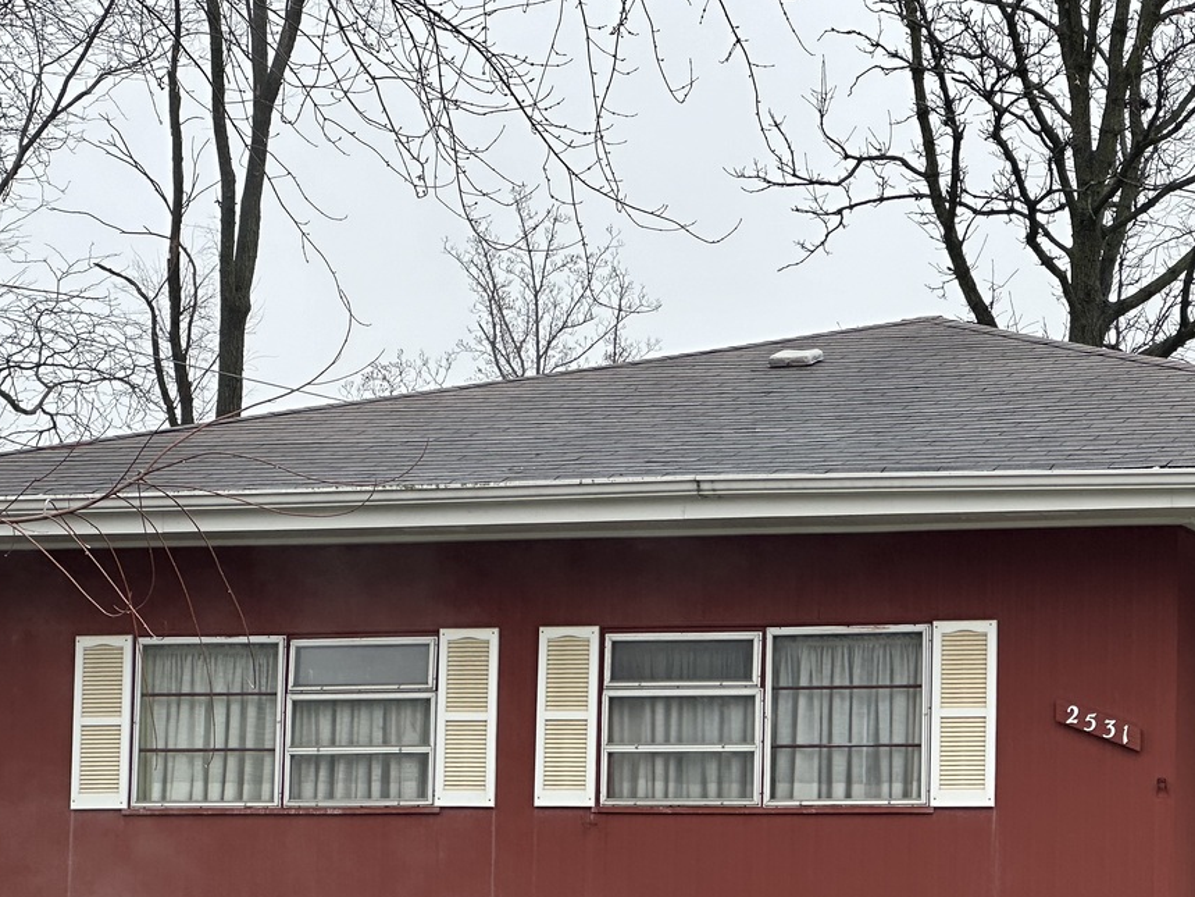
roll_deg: -1.1
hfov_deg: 15.2
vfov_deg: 11.5
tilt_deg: +5.4
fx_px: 4453
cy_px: 690
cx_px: 846
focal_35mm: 129
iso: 32
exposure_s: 1/123
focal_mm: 9
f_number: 2.8
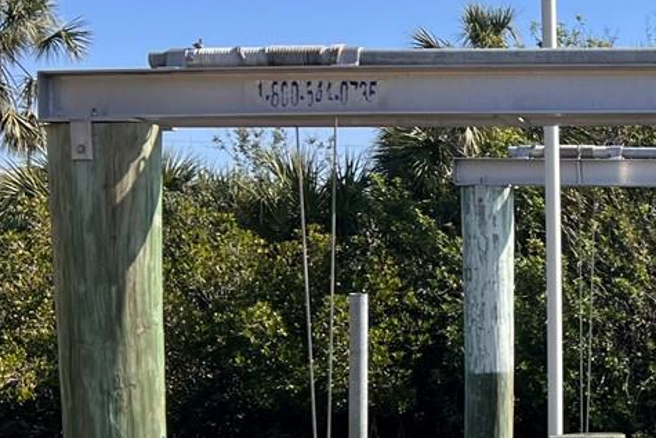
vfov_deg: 15.0
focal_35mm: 91
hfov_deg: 20.4
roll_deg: -0.6
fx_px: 1659
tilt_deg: -3.2
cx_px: 855
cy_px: 334
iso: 50
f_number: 1.5
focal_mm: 5.7
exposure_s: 1/3257
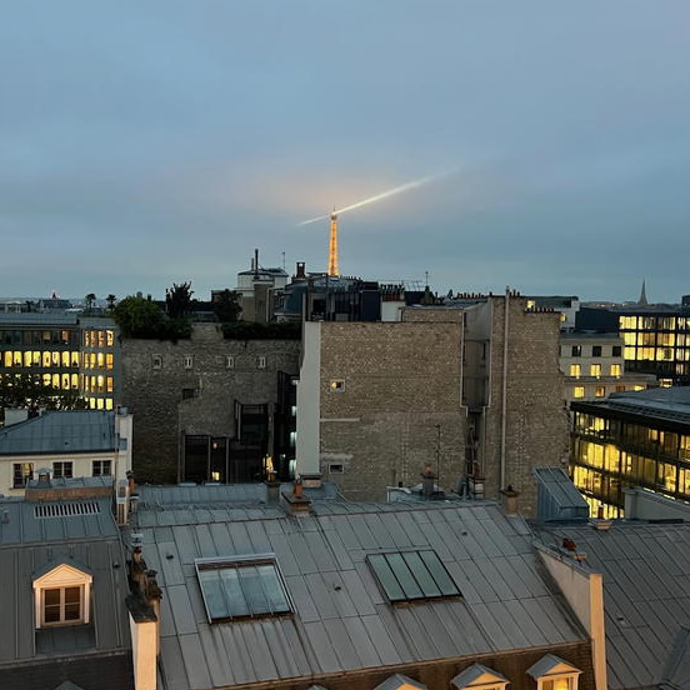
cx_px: 270
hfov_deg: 46.9
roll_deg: -0.7
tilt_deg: -2.9
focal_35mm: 35
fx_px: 789
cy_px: 348
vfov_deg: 47.2
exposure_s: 1/41
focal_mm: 5.7
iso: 500
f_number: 1.5
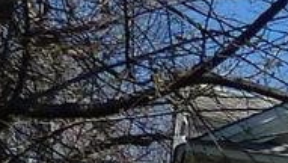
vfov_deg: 5.2
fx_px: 1567
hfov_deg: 7.9
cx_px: 1046
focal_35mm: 205
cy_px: 657
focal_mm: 4.1
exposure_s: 1/500
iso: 80
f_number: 4
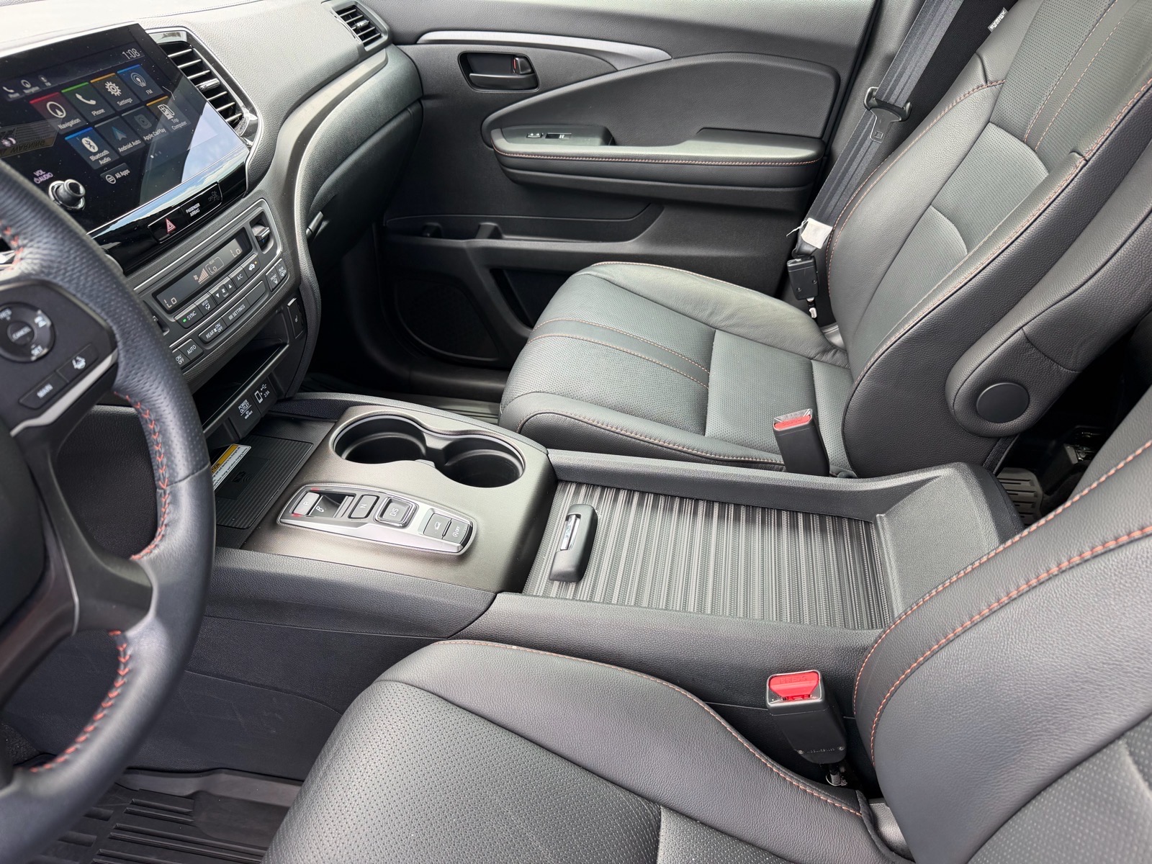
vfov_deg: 56.8
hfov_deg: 71.6
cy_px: 432
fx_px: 799
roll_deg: -0.7
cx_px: 576
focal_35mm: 24
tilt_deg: -39.4
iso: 100
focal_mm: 6.76
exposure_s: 1/146
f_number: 1.78
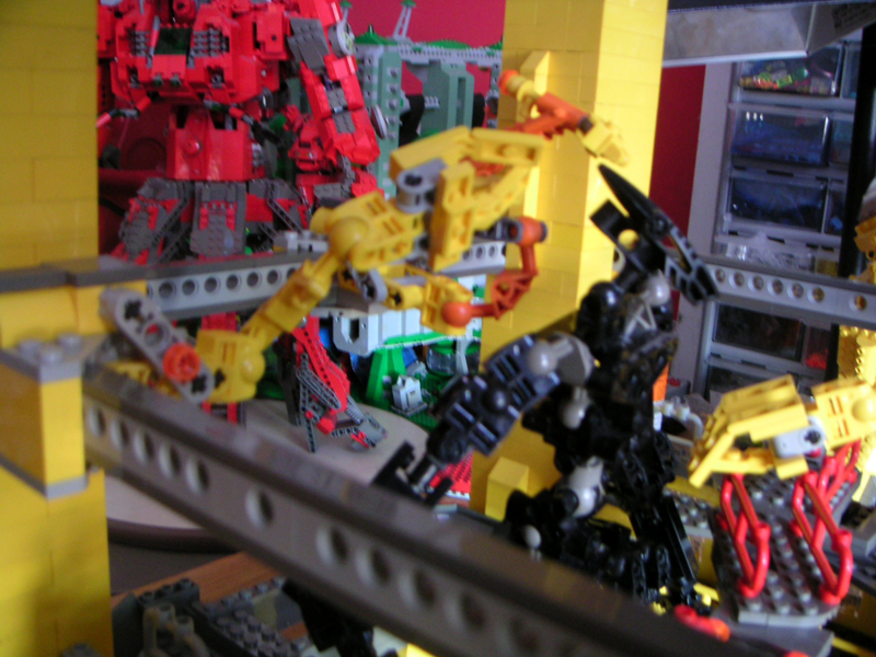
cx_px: 438
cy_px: 328
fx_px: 936
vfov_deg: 38.7
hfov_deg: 50.1
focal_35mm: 37
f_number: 2.8
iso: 100
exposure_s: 1
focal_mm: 5.7
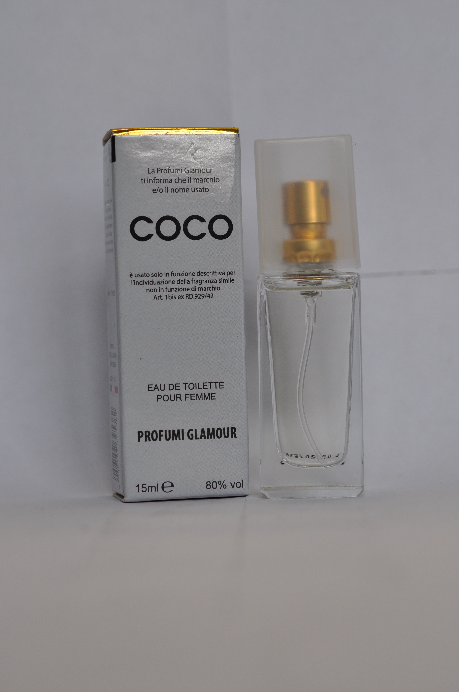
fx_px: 1726
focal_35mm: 90
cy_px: 346
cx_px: 230
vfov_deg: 22.6
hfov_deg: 15.2
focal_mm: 60
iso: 400
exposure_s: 1/320
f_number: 4.5
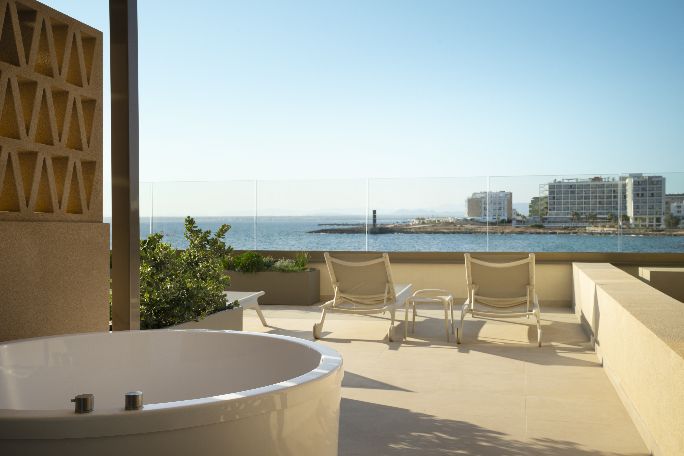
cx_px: 342
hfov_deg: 49.6
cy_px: 228
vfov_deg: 34.2
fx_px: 741
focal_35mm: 39
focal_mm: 39
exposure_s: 1/100
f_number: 10
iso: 64
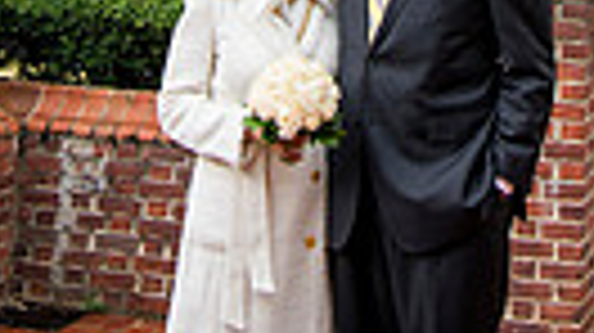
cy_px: -616
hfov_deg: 18.8
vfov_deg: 8.9
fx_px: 1794
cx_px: 360
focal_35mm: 114
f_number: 3.5
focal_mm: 32
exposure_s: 1/200
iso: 250
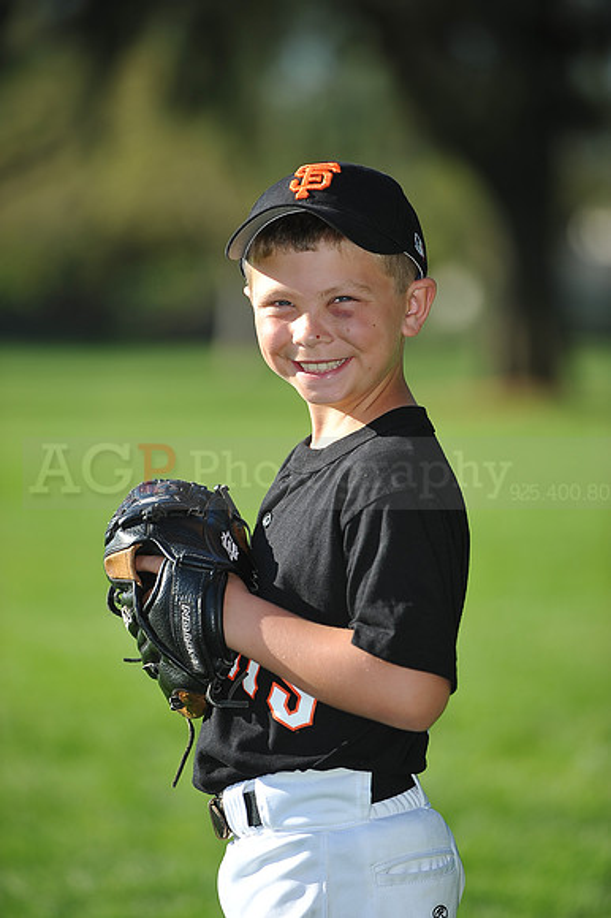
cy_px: 459
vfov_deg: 10.3
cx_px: 306
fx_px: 5097
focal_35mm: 200
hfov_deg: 6.9
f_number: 4
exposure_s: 1/1000
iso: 200
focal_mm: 200
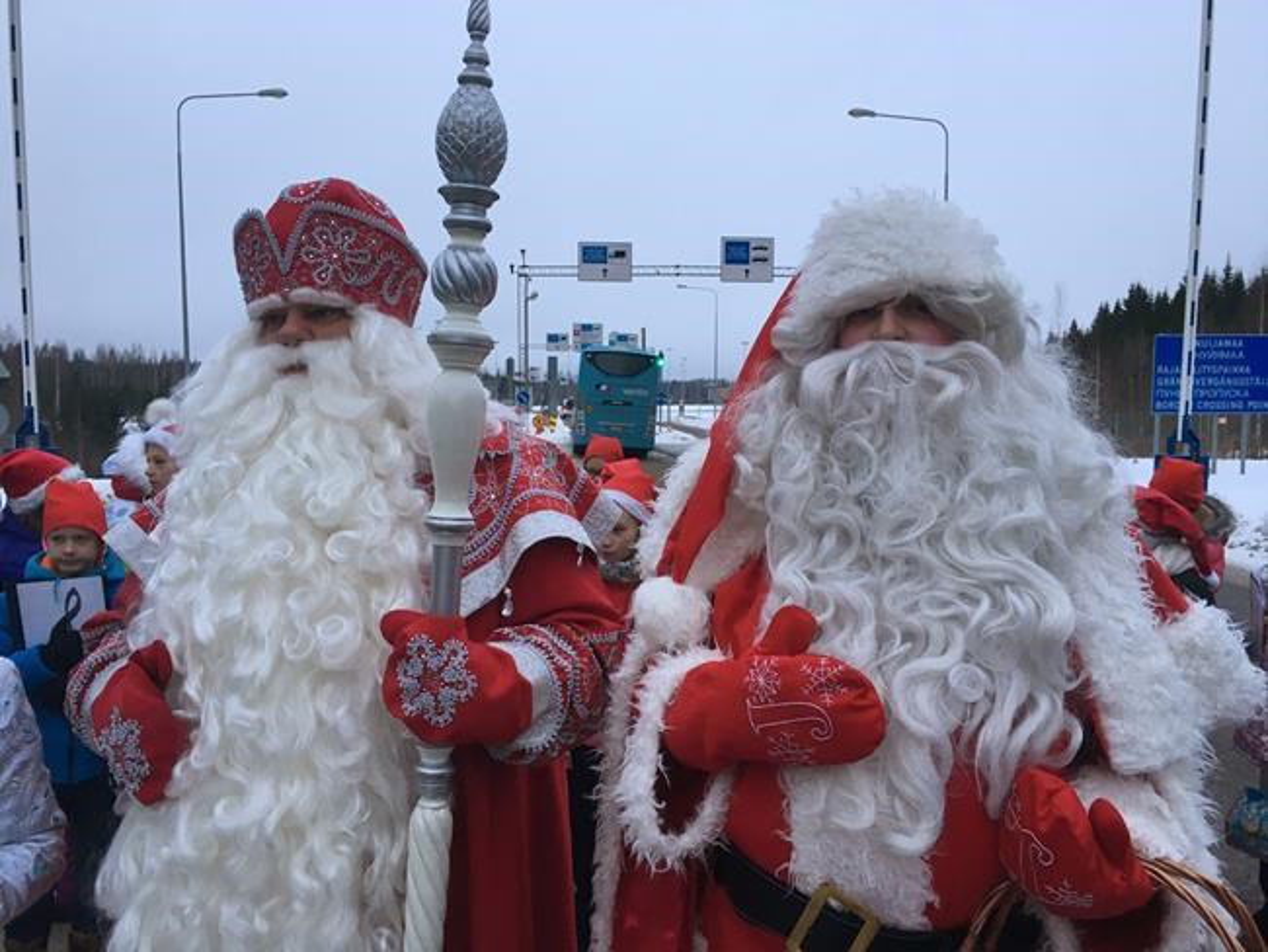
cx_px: 634
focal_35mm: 29
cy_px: 476
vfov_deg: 48.3
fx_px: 1063
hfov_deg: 61.6
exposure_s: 1/33
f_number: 2.2
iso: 40
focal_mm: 4.15
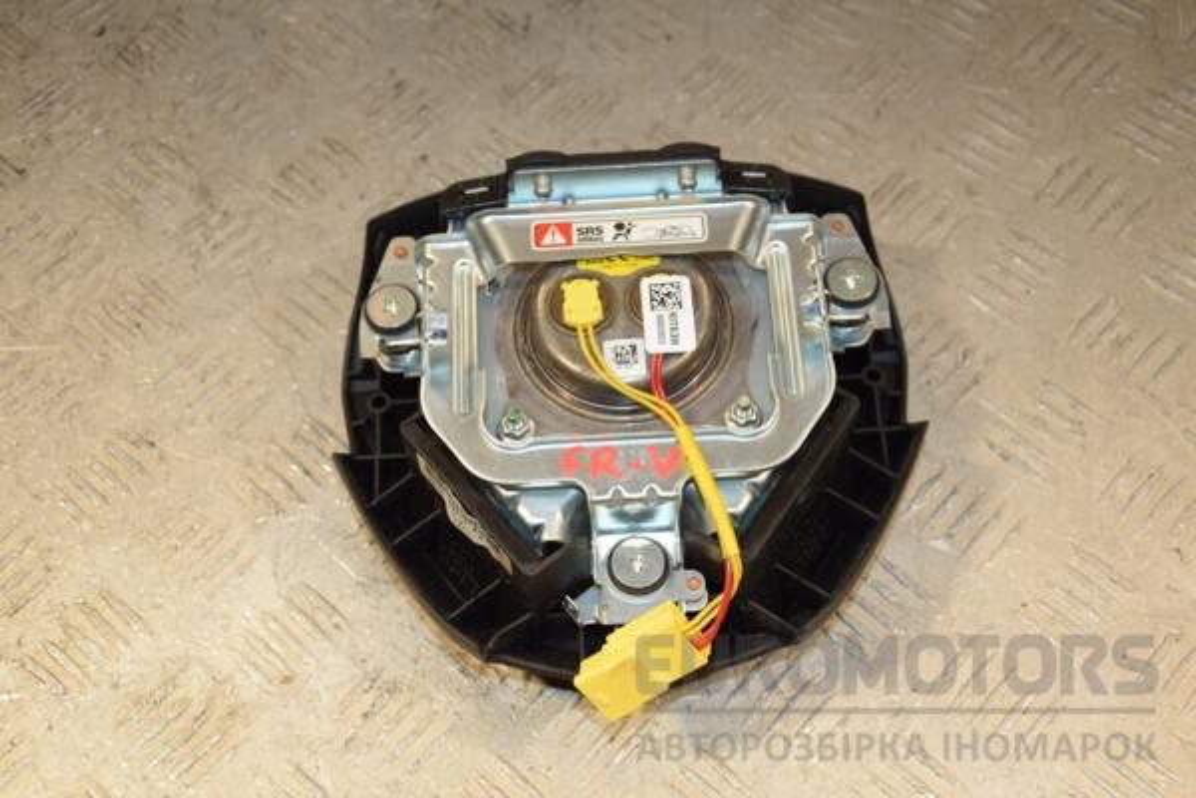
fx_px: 1744
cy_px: 399
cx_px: 598
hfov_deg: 37.9
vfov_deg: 25.8
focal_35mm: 52
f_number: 5.6
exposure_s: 1/200
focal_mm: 35
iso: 800
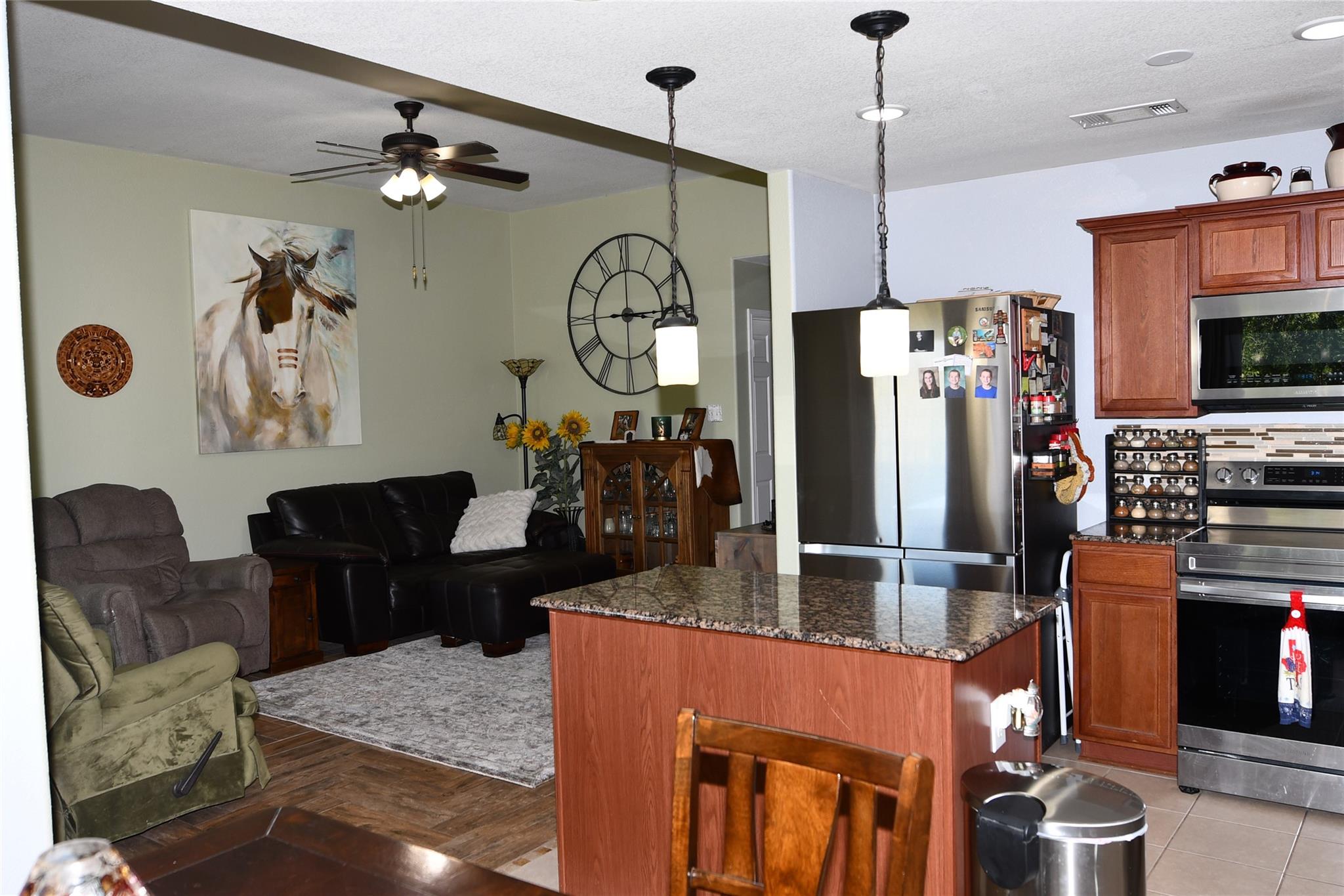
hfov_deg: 65.5
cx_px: 672
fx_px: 1045
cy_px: 448
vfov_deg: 46.4
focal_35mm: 28
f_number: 4.5
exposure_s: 1/60
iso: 125
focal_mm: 14
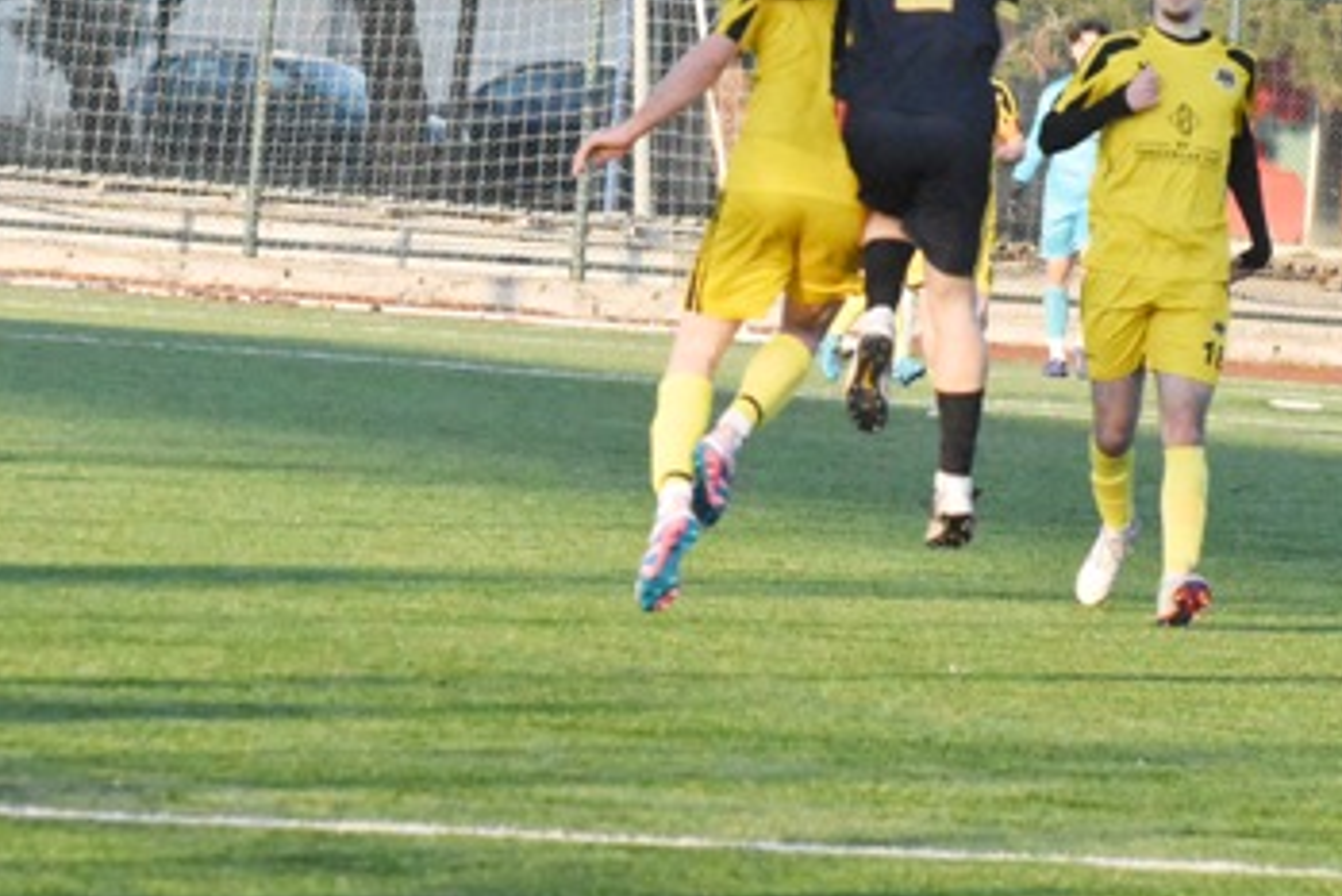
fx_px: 15920
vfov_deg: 3.2
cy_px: 502
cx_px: 704
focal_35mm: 427
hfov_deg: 4.8
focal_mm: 155
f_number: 8
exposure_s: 1/6400
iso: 10000
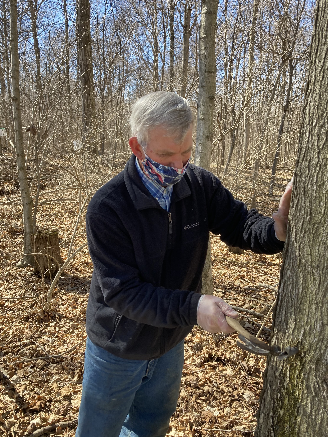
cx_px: 164
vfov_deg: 63.4
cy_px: 218
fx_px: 354
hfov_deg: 49.7
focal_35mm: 28
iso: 20
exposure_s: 1/279
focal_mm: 3.99
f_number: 1.8
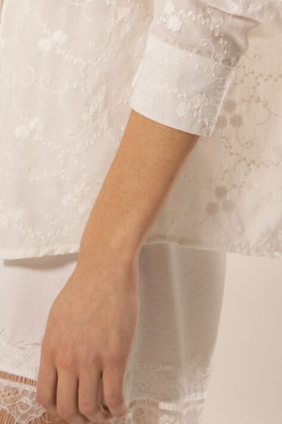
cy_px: -36
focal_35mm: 127
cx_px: 143
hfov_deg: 10.8
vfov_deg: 15.7
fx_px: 1494
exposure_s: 1/40
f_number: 4
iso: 400
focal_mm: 50
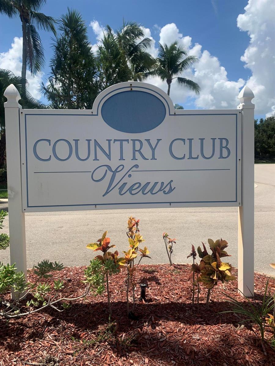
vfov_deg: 67.3
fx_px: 275
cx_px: 138
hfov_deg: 53.1
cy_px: 183
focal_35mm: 26
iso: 25
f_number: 1.8
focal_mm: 4.25
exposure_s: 1/2915
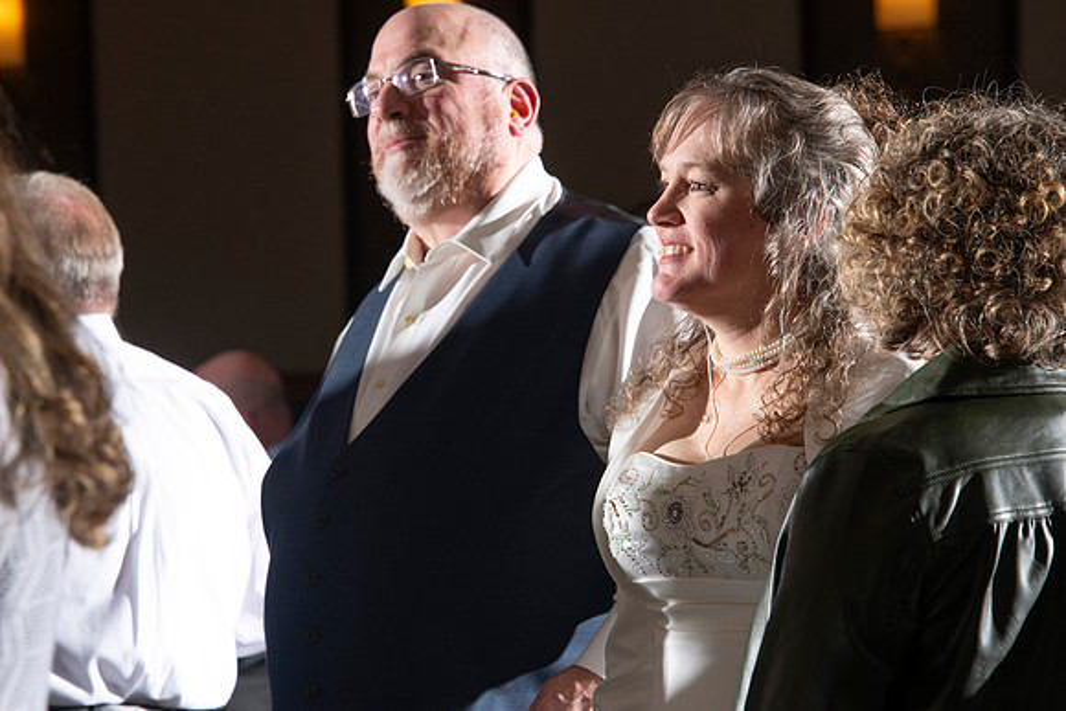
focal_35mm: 219
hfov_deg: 9.4
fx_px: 6480
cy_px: 302
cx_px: 452
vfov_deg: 6.3
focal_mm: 190
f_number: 9
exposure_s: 1/160
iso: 800
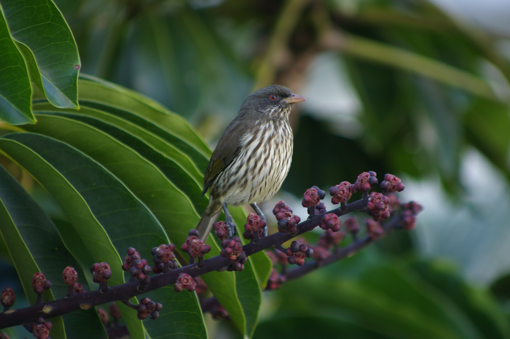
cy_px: 170
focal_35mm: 480
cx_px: 255
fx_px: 6794
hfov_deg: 4.3
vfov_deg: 2.9
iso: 200
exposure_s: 1/20
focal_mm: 320
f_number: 5.6
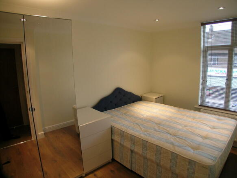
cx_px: 118
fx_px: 192
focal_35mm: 28
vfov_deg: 49.7
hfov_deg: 63.5
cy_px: 89
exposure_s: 1/21.2
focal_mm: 5.8
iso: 50
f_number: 2.8
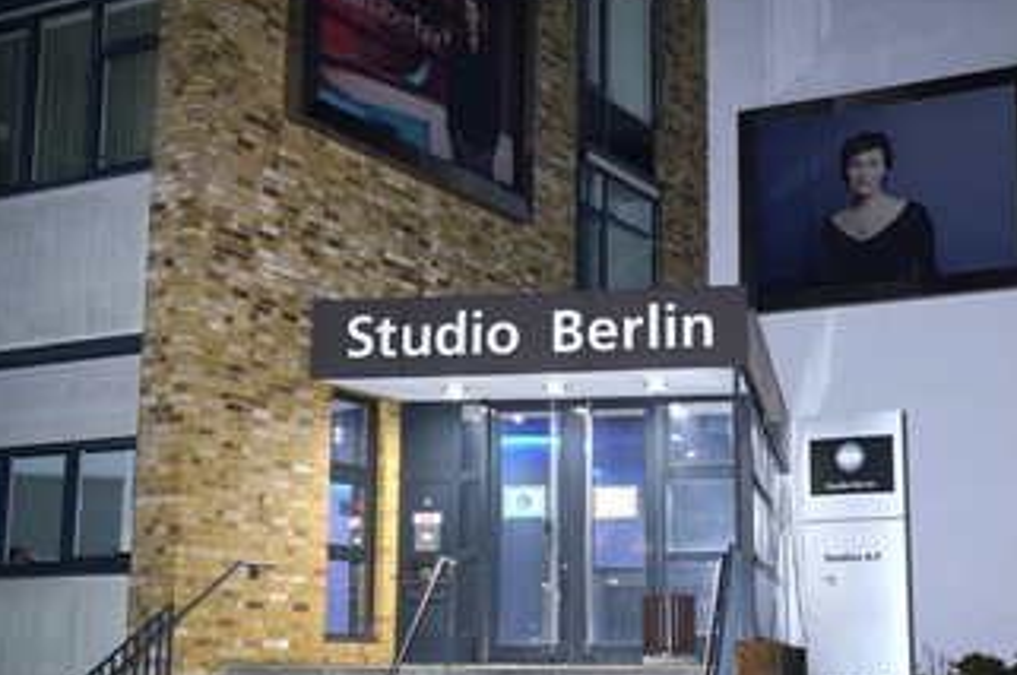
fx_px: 1467
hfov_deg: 38.1
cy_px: 326
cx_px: 597
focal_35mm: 52
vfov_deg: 25.9
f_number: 5
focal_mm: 37
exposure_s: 1/40
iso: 1600
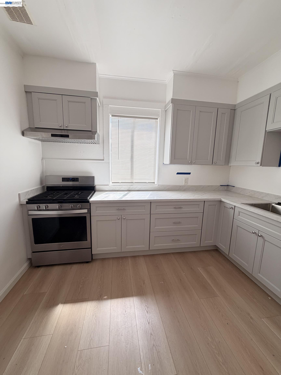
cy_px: 188
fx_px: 152
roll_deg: -0.9
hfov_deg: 85.7
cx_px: 140
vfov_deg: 102.1
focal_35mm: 14
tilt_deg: -9.0
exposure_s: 1/121
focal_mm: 2.22
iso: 125
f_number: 2.2
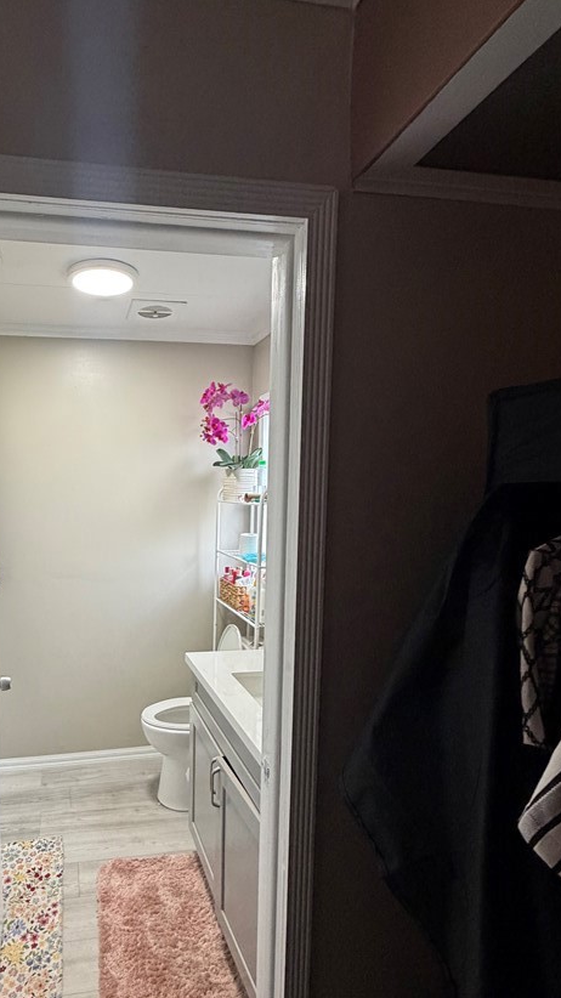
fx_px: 503
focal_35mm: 19
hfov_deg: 55.5
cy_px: 561
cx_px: 140
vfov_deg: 89.1
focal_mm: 2.22
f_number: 2.2
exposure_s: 1/60
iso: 320
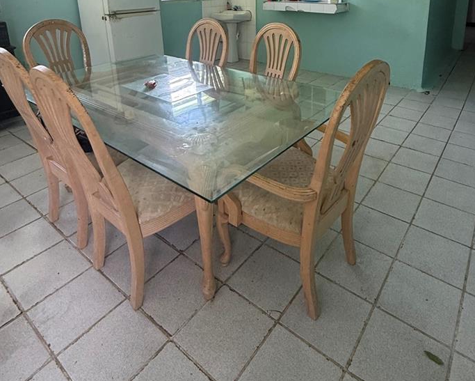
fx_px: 338
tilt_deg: -11.5
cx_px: 268
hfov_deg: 70.0
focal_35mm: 24
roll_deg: +1.2
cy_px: 66
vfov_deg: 54.0
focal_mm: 2.22
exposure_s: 1/99
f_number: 2.2
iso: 250
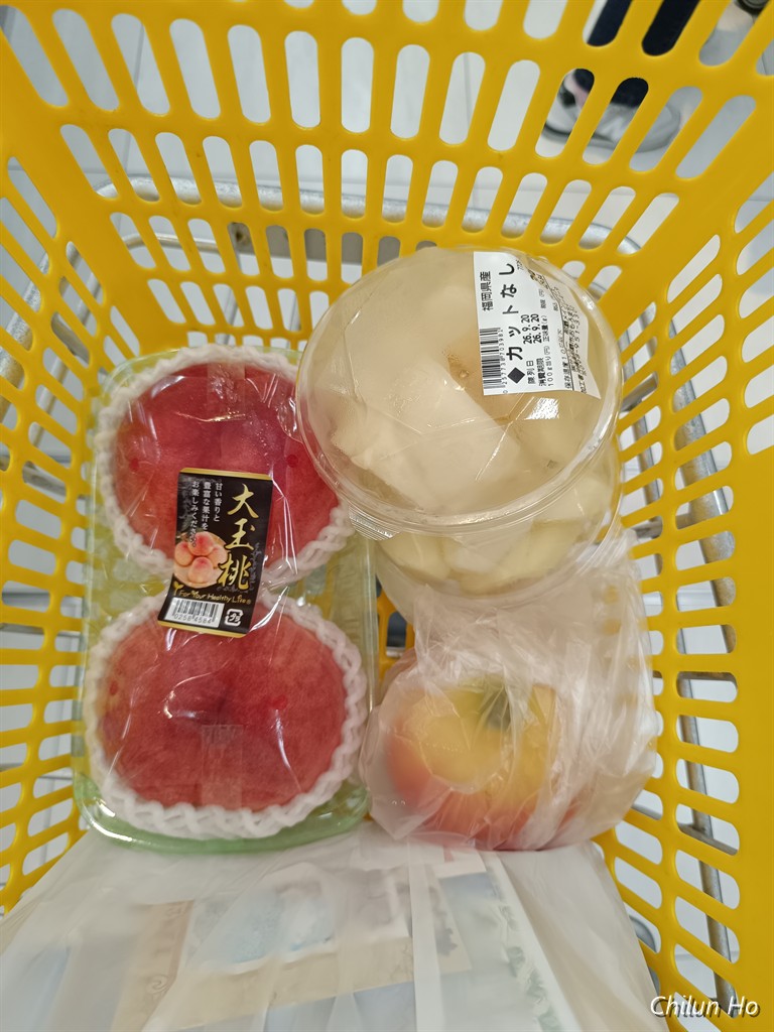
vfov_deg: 71.6
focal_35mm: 24
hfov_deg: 56.8
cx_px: 387
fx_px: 716
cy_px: 516
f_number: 1.65
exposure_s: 1/100
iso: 194
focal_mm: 6.14
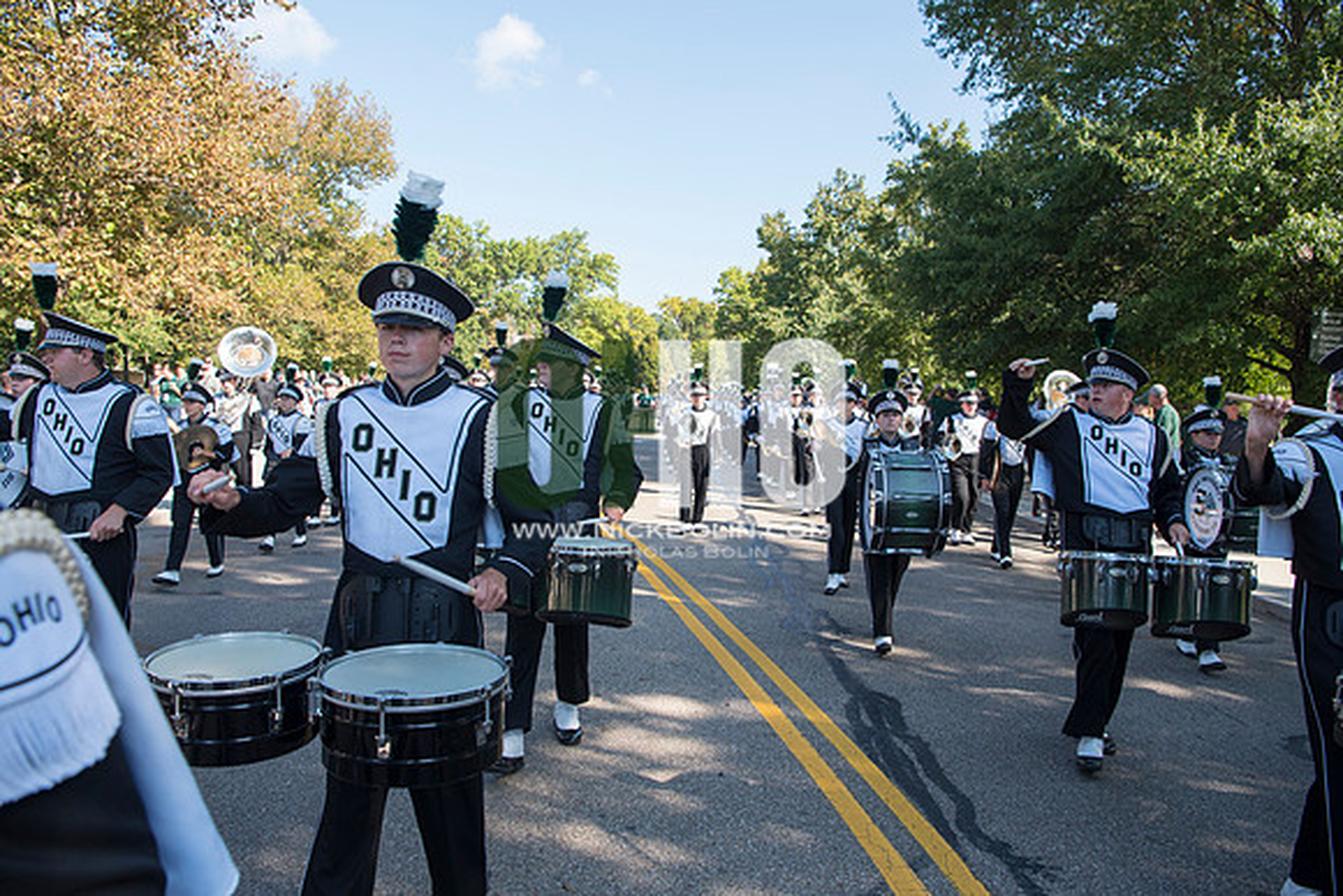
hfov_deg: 73.7
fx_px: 896
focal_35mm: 24
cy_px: 448
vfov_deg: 53.2
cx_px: 672
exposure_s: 1/500
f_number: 5.6
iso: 200
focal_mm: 24
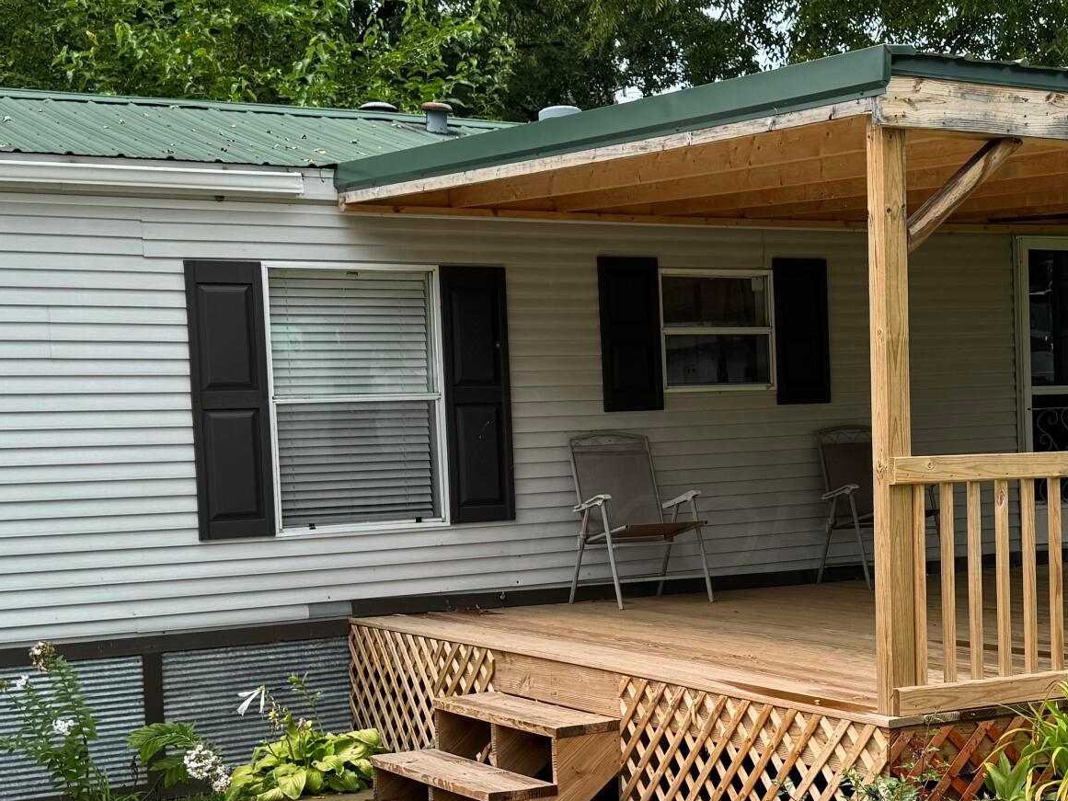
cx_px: 807
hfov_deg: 30.6
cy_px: 535
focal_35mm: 62
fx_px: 1913
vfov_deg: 23.5
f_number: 1.78
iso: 80
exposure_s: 1/2710
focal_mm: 6.76
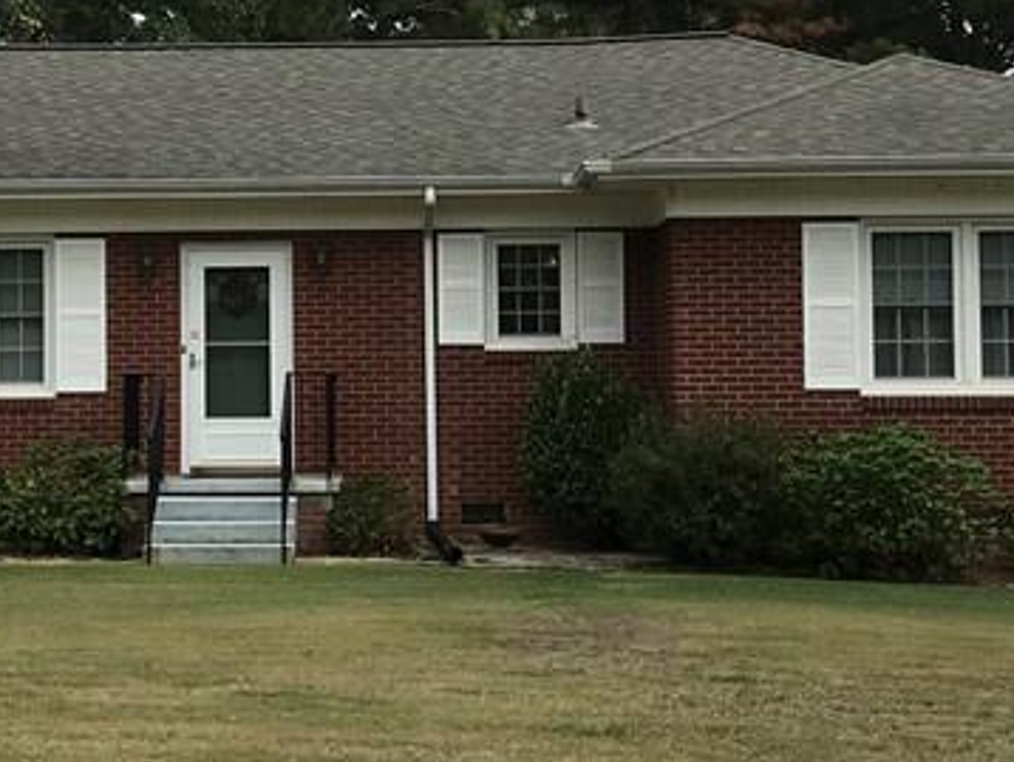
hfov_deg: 24.2
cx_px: 280
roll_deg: -0.2
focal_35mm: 80
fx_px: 2345
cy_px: 263
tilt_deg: +4.0
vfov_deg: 18.4
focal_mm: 3.99
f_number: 1.8
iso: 20
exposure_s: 1/1114
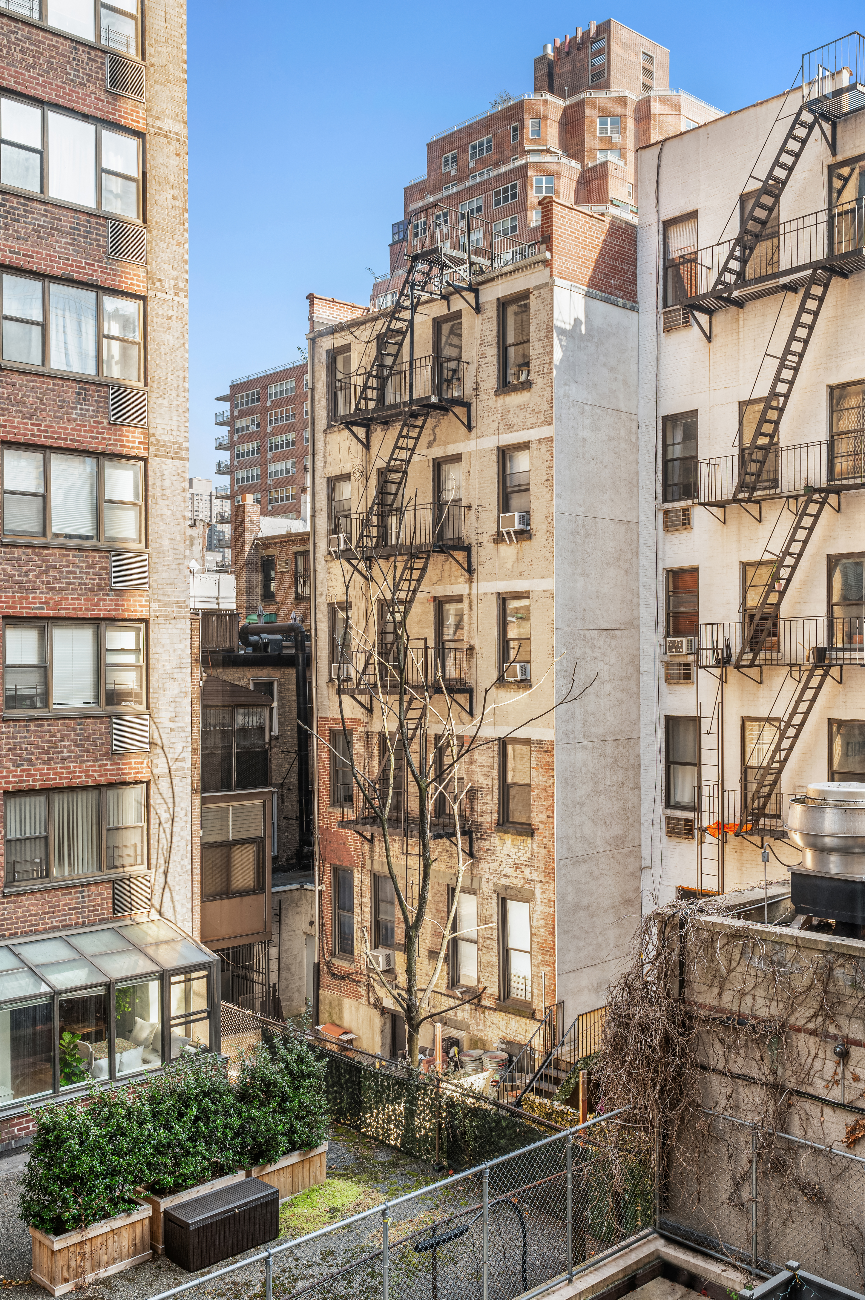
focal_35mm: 33
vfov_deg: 57.3
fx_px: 1191
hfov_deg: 39.9
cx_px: 432
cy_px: 650
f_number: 11
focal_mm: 33
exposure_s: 1/13
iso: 400
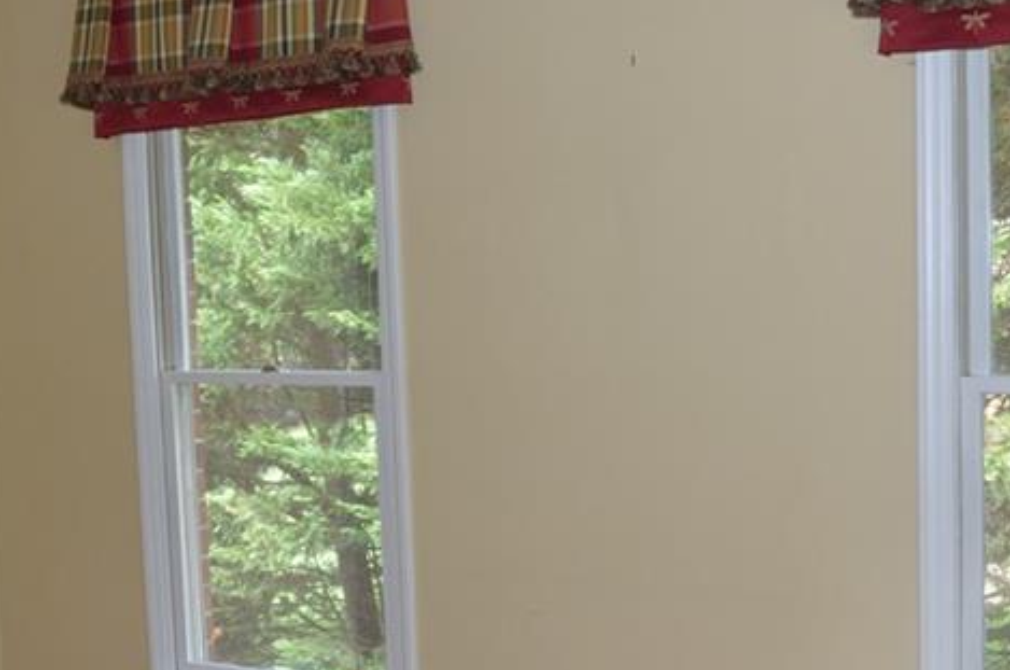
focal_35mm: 59
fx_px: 1652
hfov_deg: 34.0
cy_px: 455
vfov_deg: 22.8
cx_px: 536
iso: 400
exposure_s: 1/80
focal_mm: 18
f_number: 4
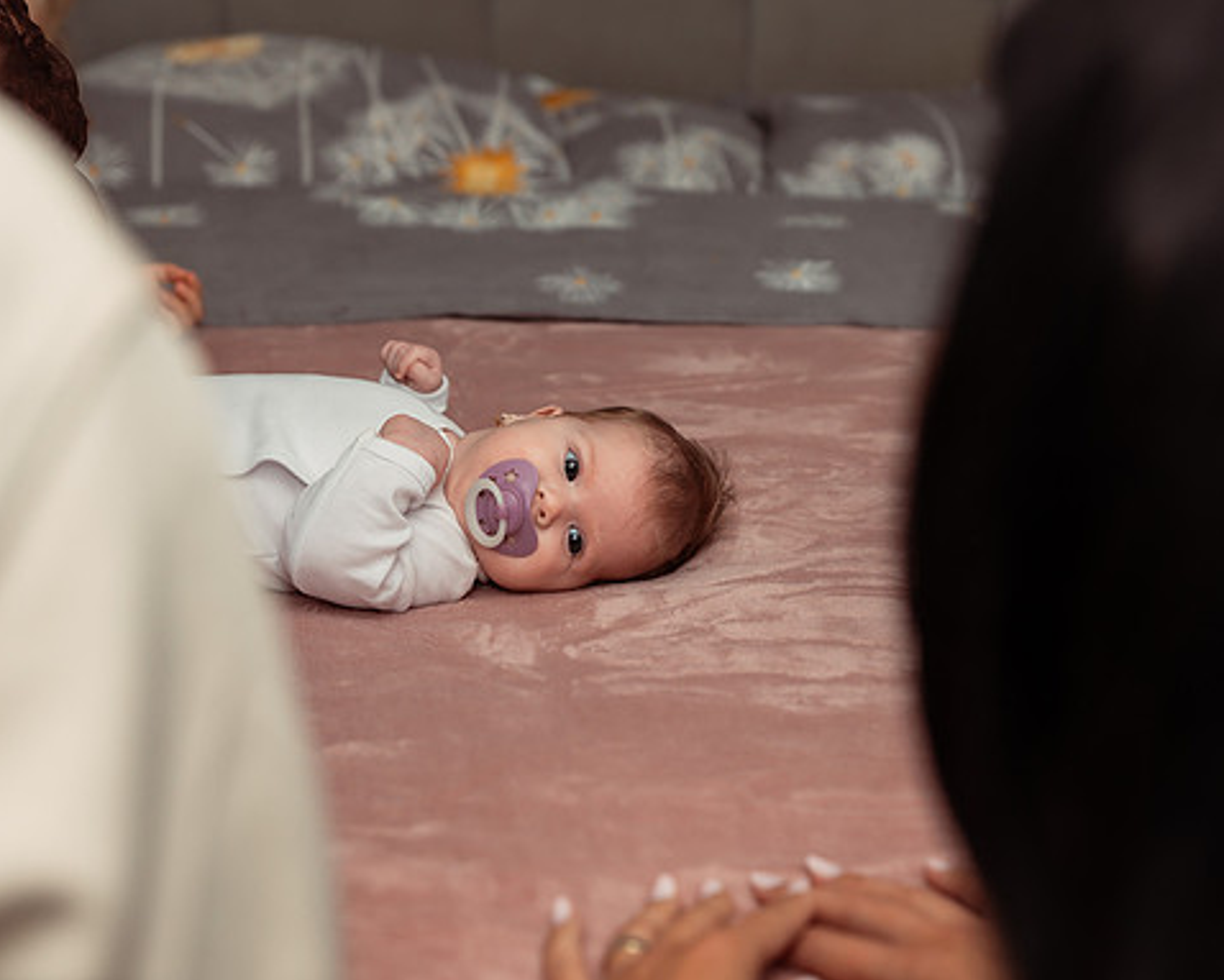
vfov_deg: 24.6
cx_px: 551
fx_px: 2247
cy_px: 487
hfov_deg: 30.4
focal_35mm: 62
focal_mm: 46
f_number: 3.2
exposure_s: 1/250
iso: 400
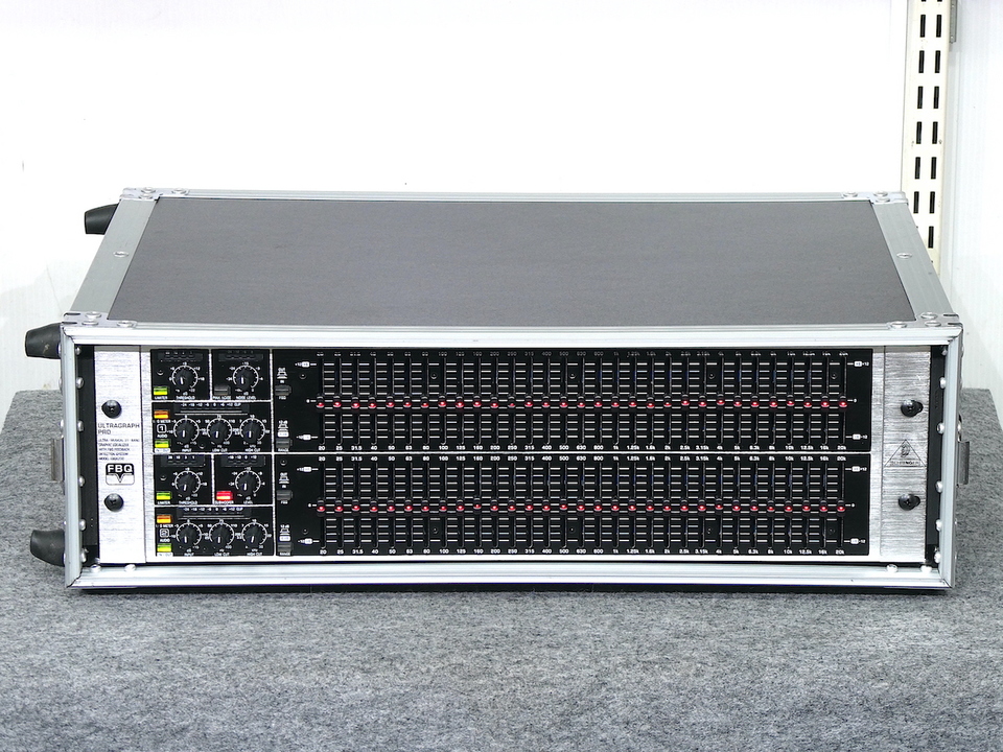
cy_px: 376
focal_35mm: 124
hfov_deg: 15.9
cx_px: 502
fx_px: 3593
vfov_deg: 12.0
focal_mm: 22.3
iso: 100
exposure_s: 1/3.2
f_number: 5.2
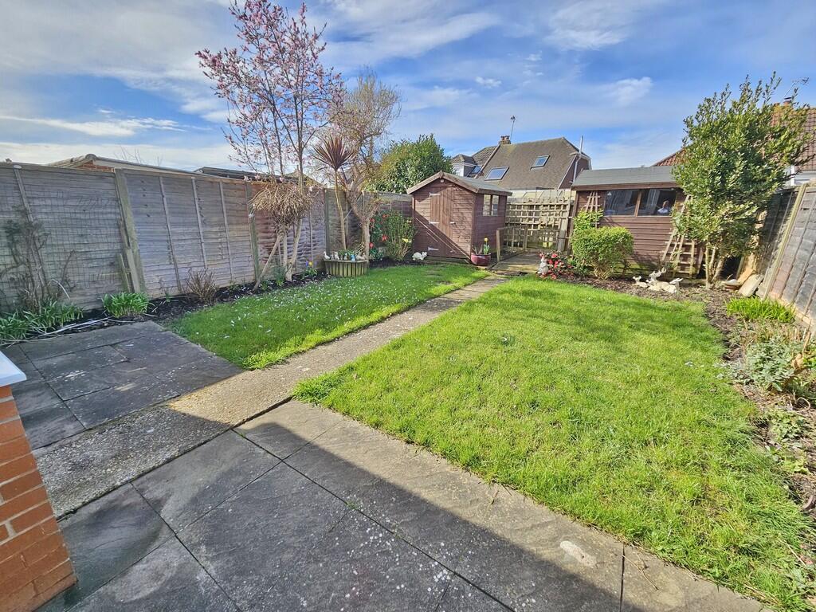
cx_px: 408
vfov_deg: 89.9
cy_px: 306
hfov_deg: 106.2
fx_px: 306
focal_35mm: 13
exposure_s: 1/633
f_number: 2.2
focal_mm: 2.2
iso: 50
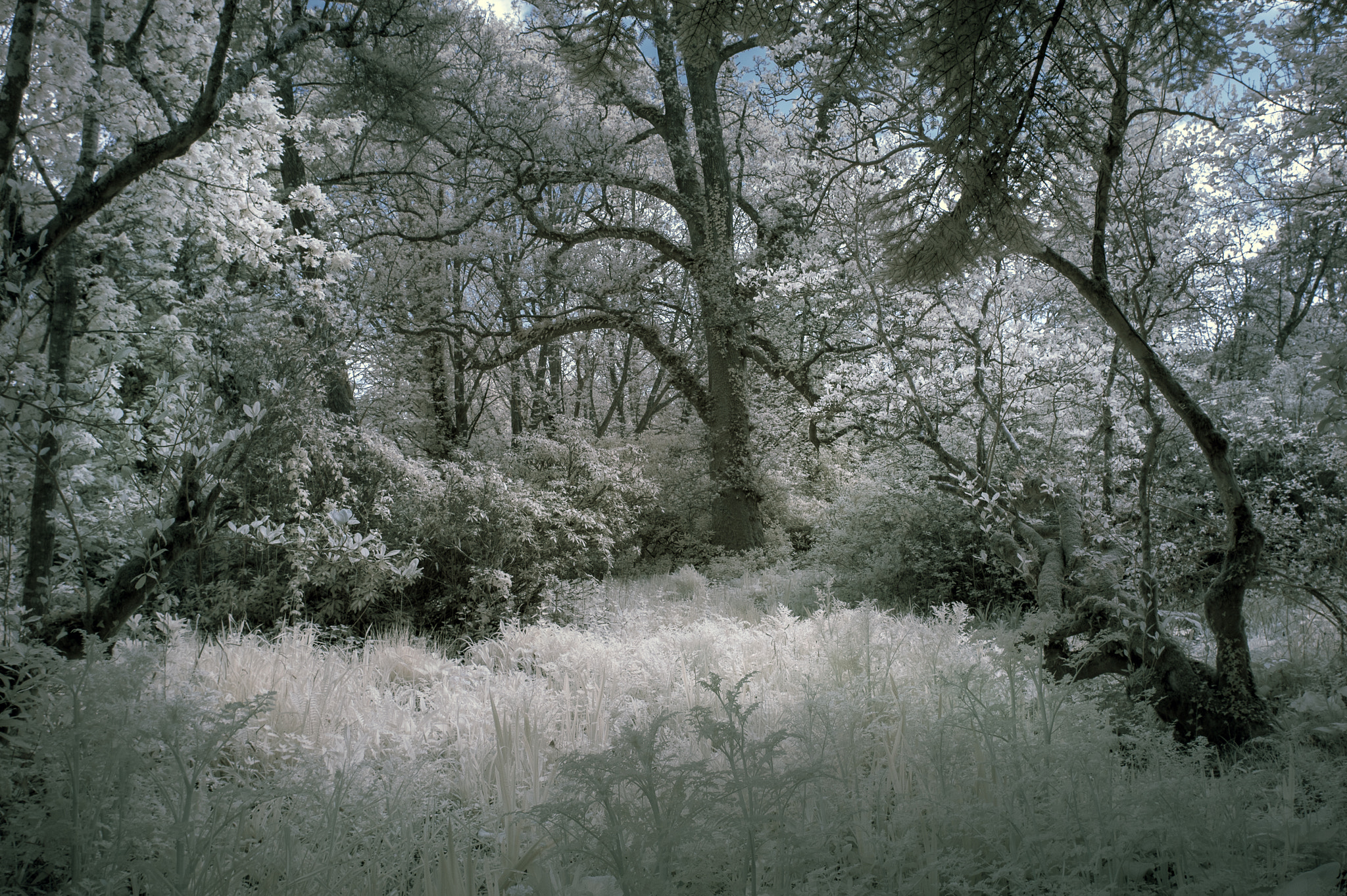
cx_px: 674
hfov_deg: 54.5
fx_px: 1309
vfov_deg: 37.8
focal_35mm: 35
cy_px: 448
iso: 200
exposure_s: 1/30
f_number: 16
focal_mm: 35
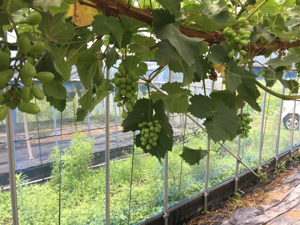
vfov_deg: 48.2
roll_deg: +1.3
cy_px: 112
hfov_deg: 61.7
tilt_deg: -5.8
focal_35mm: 29
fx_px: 251
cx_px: 150
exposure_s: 1/40
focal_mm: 4.15
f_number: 2.2
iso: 32
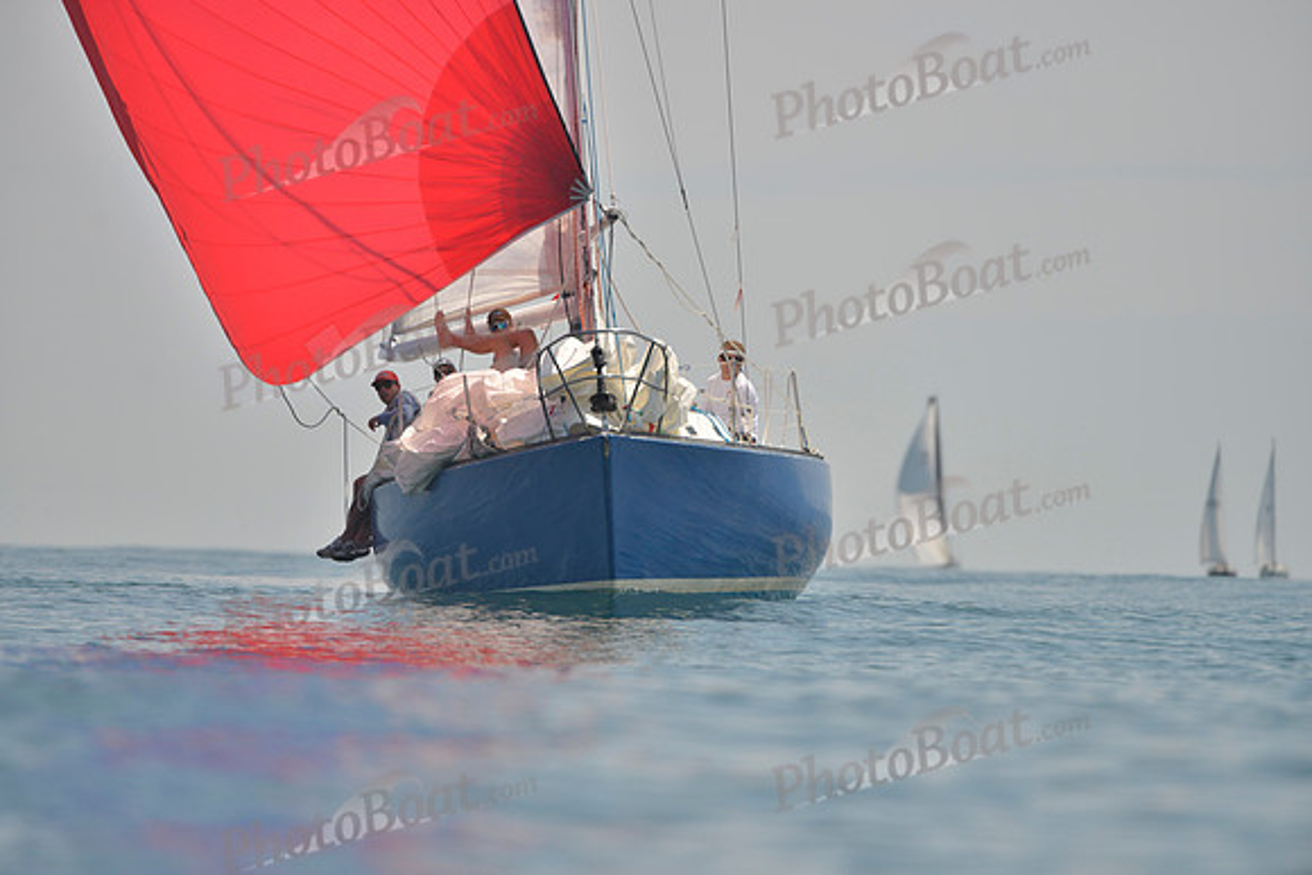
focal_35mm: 400
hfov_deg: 5.2
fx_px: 14581
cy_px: 438
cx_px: 656
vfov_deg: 3.4
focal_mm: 400
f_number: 5.6
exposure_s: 1/2500
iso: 280
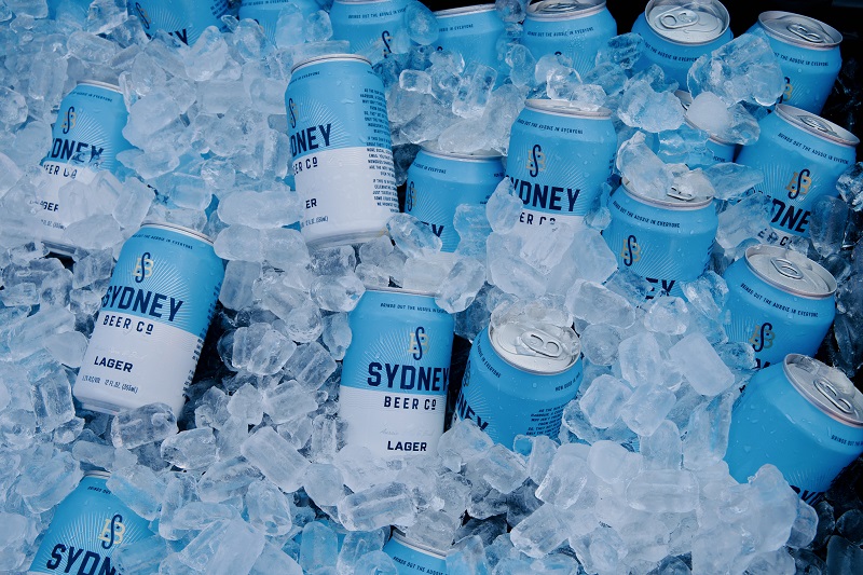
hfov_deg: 50.4
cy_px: 288
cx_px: 432
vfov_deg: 34.8
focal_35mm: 38
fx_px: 918
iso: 100
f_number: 9
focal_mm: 38.3
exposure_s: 1/160
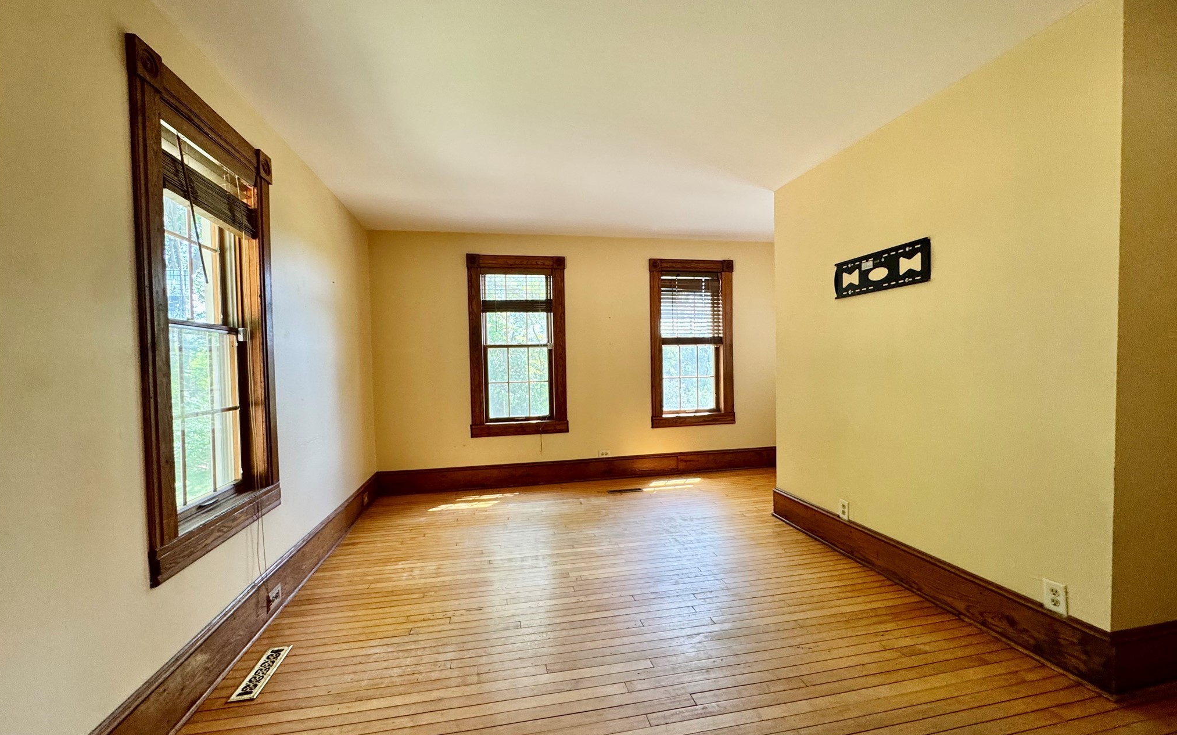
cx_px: 591
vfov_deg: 74.8
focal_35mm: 15
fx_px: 481
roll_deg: +1.9
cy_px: 376
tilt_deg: -2.5
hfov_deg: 101.5
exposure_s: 1/99
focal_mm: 2.22
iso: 200
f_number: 2.2
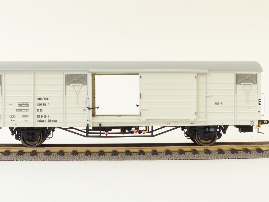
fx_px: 427
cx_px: 120
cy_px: 94
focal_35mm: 55
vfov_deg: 26.5
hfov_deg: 34.9
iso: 250
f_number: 8
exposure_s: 1/60
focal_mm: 8.1
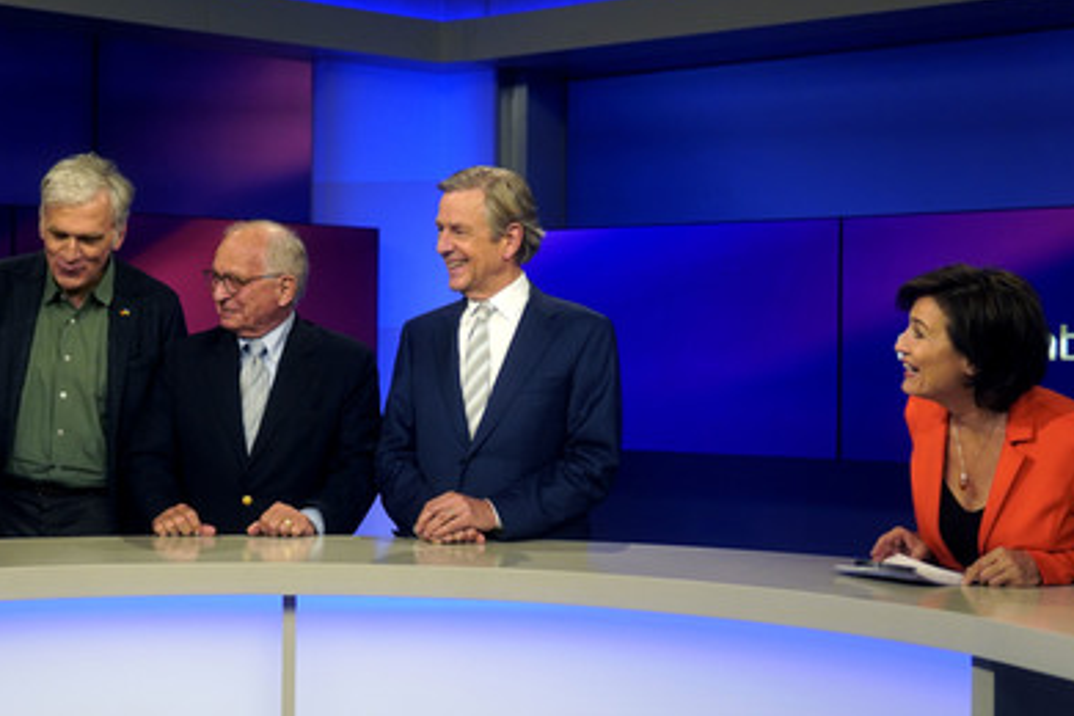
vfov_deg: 26.0
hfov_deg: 38.2
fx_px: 1551
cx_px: 503
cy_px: 402
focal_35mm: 52
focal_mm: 30
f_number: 1.4
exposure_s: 1/800
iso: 640
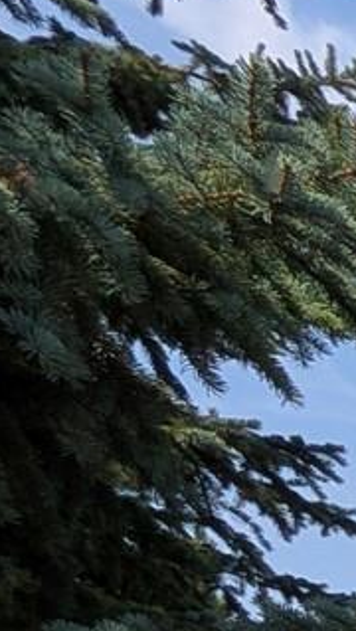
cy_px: 904
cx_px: 1450
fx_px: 1189
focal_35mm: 71
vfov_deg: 24.3
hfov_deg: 8.0
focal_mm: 1.54
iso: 32
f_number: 2.2
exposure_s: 1/925
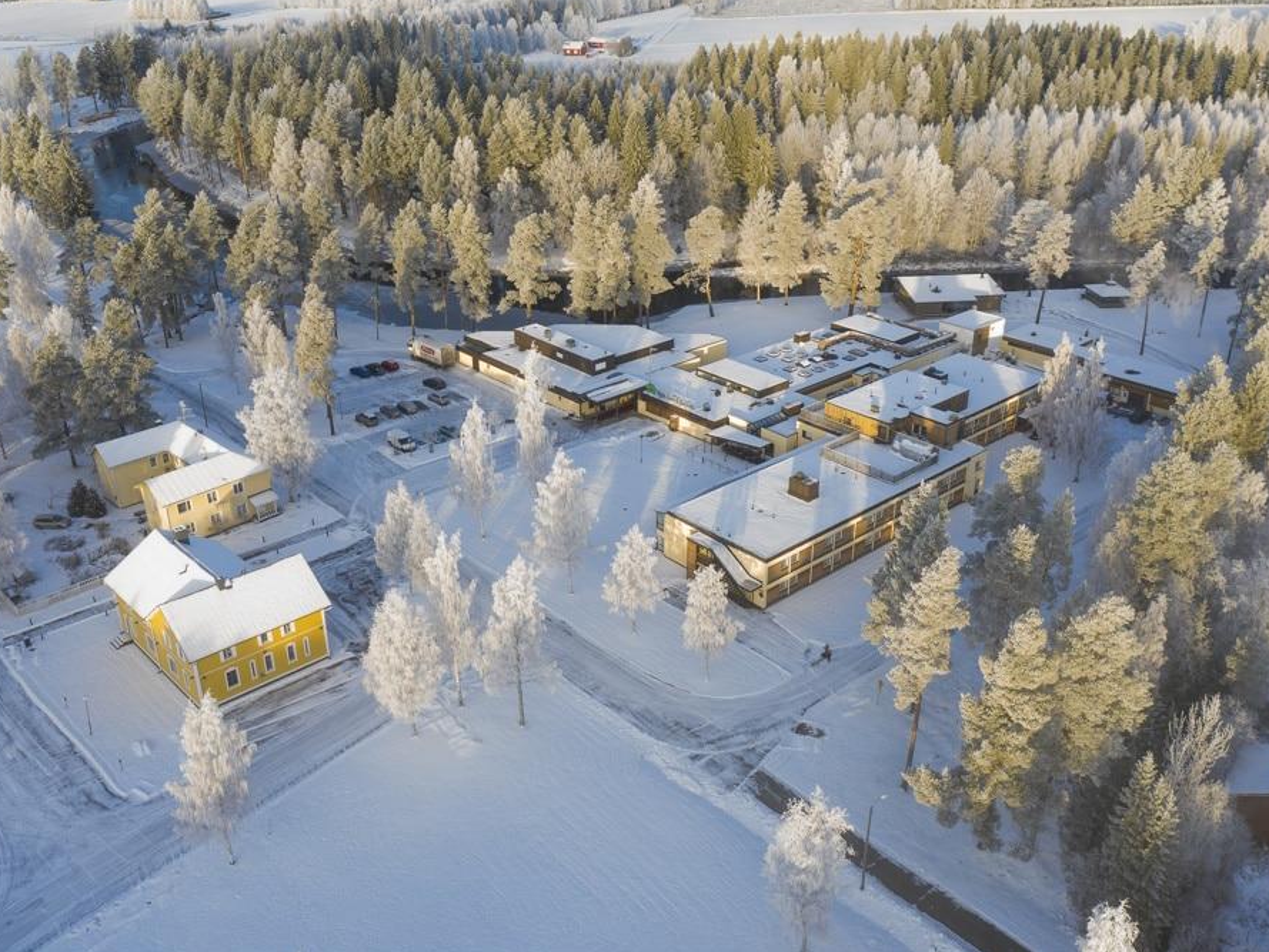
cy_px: 472
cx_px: 642
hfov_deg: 58.3
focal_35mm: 31
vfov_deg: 45.5
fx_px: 1137
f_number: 5
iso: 200
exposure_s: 1/160
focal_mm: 10.26
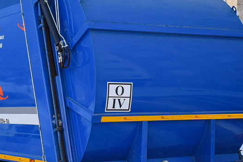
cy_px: 87
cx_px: 56
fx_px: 527
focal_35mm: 78
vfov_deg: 17.5
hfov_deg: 25.6
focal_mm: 23
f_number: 5.6
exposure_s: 1/500
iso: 200
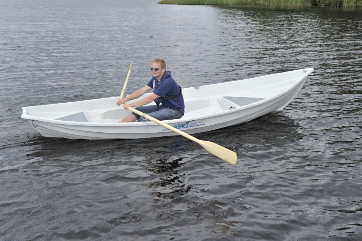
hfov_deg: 43.6
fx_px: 452
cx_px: 181
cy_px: 120
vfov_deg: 29.8
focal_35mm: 45
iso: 640
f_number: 8
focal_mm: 45
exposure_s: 1/800
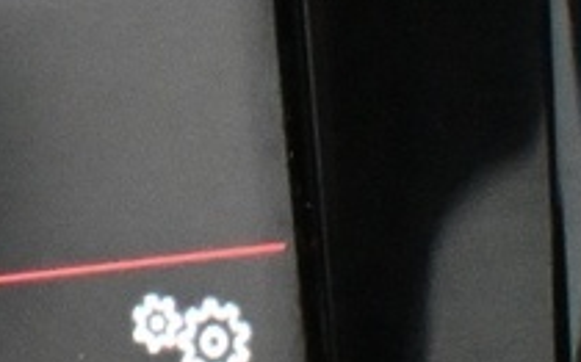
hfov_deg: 5.0
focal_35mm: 413
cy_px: -30
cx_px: -694
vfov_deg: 3.2
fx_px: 6535
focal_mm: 35
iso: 8000
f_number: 5.3
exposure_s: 1/60
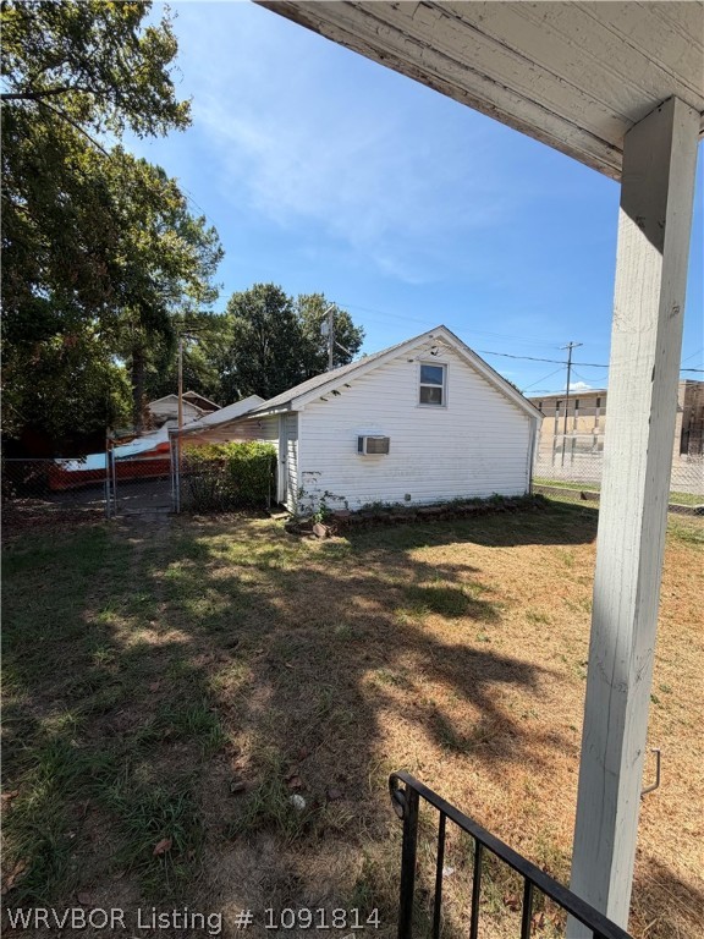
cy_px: 470
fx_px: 380
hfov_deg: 85.7
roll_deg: -4.4
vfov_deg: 102.1
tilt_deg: -4.6
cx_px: 352
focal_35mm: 14
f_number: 2.2
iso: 32
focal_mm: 2.22
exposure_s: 1/770
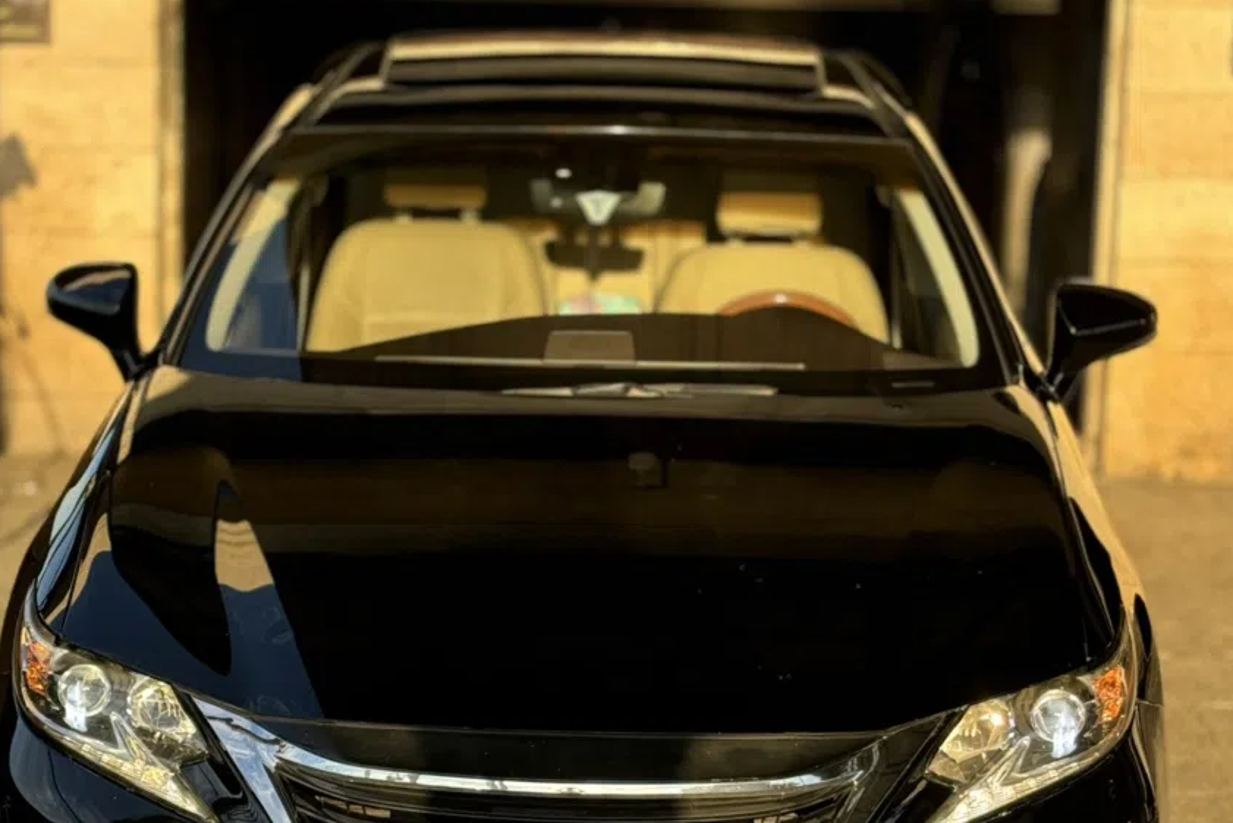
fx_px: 2775
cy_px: 568
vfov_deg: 16.8
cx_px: 560
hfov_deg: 25.0
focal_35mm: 81
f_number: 1.78
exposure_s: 1/527
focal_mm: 6.76
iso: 64
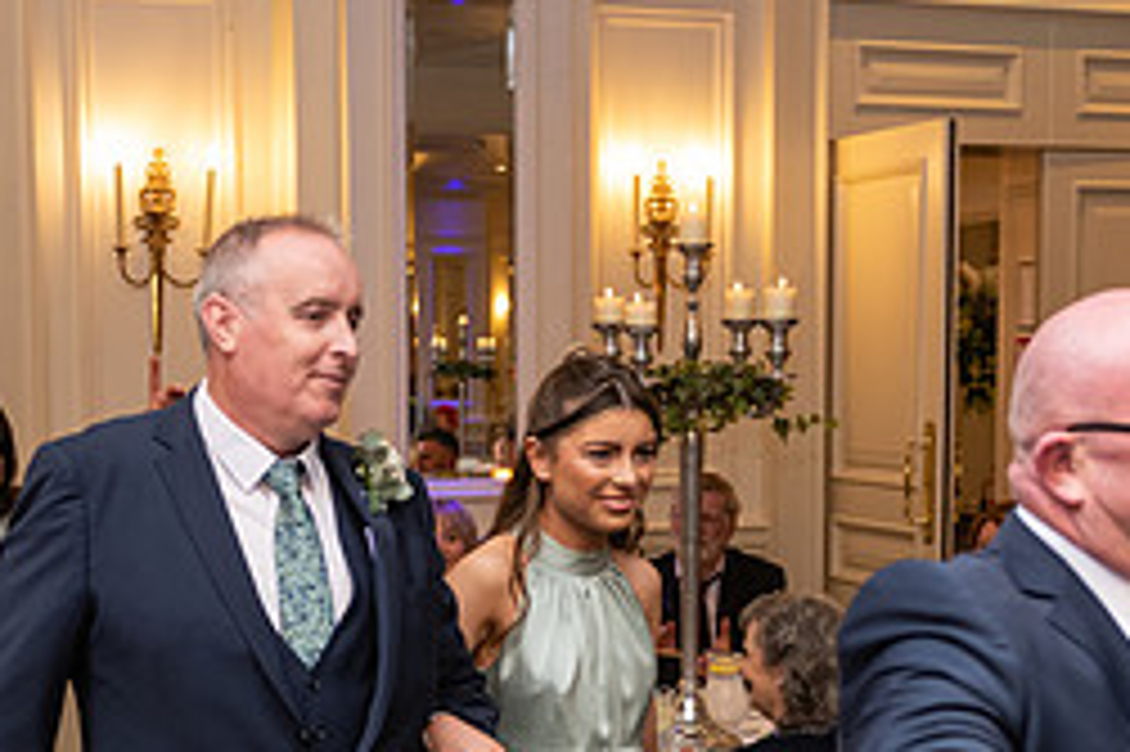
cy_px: 615
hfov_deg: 27.3
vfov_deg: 18.2
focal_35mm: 74
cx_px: 473
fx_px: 2321
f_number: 3.5
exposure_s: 1/160
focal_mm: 32
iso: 640
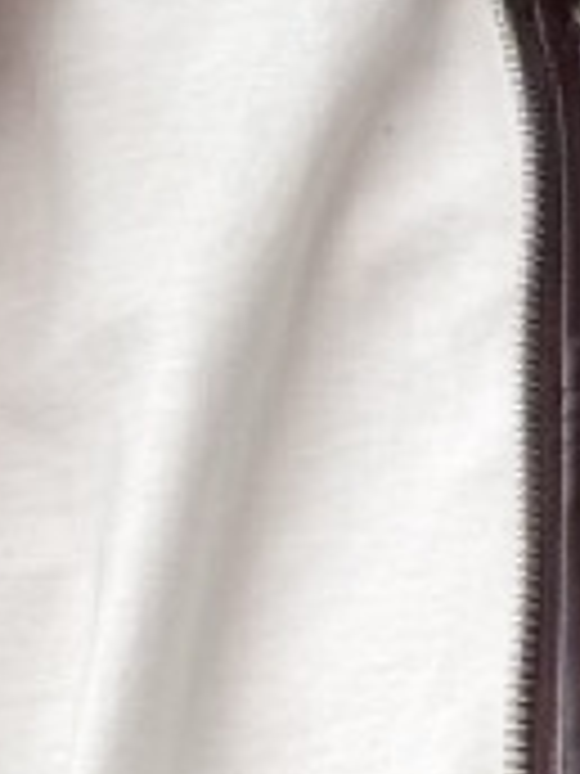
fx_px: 7976
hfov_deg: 4.2
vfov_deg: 5.4
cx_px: -72
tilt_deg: -1.5
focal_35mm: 357
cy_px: 1742
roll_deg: -1.9
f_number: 1.78
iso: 125
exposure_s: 1/60
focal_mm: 6.76
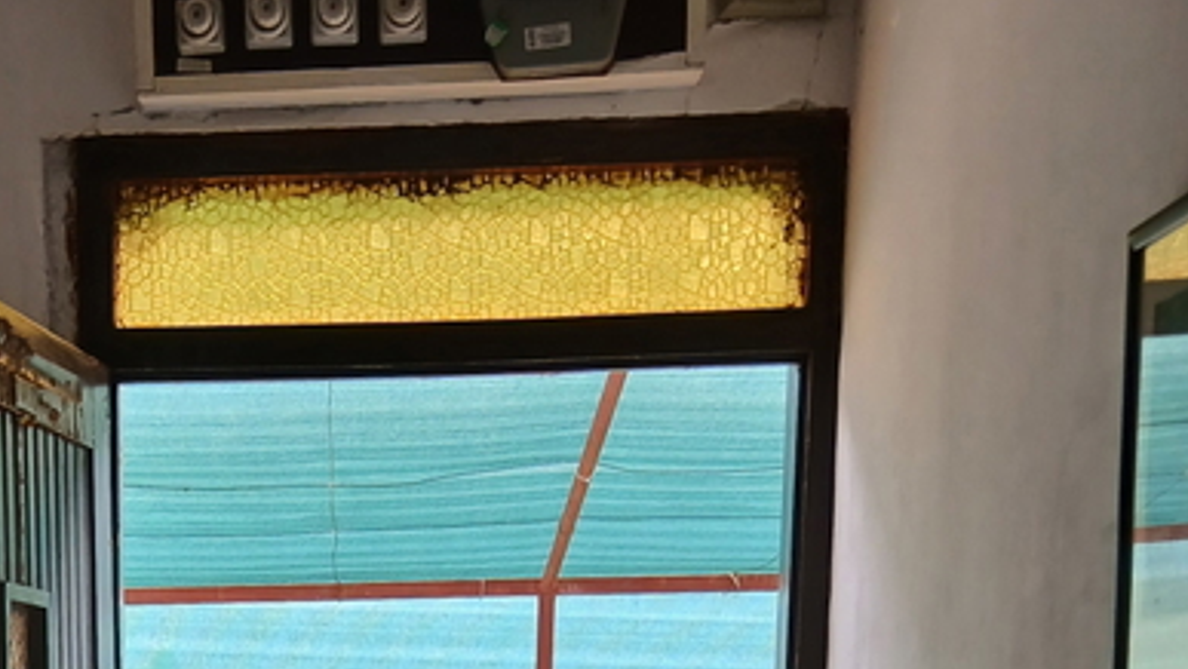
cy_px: 1448
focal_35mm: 79
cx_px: 68
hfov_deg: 25.8
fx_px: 2489
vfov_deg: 12.8
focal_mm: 3.98
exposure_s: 1/100
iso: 40
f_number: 1.8
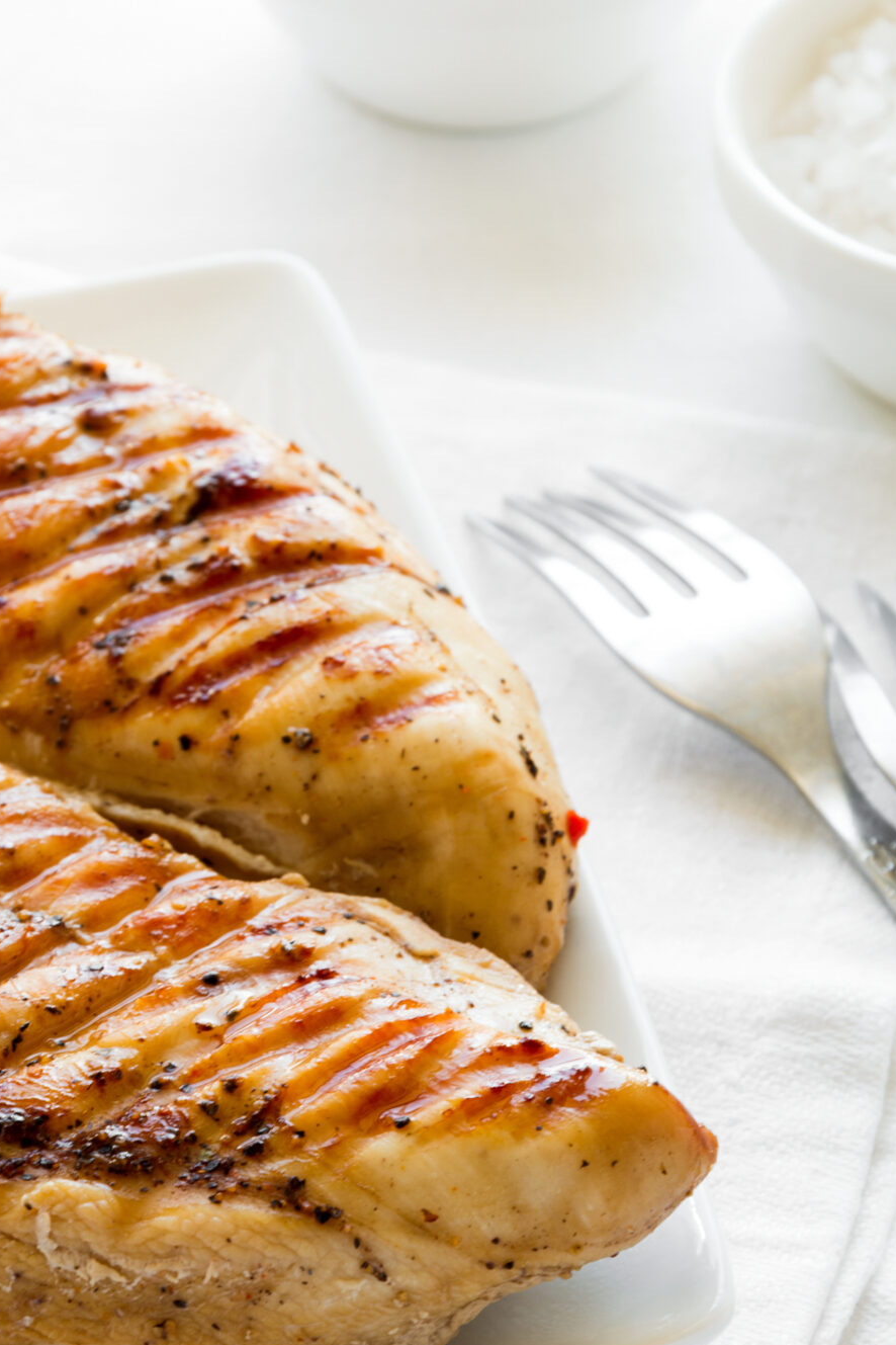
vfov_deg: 8.5
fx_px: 9063
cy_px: 769
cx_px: 222
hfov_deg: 5.7
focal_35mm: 243
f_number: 9
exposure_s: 1/5
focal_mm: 105
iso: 100
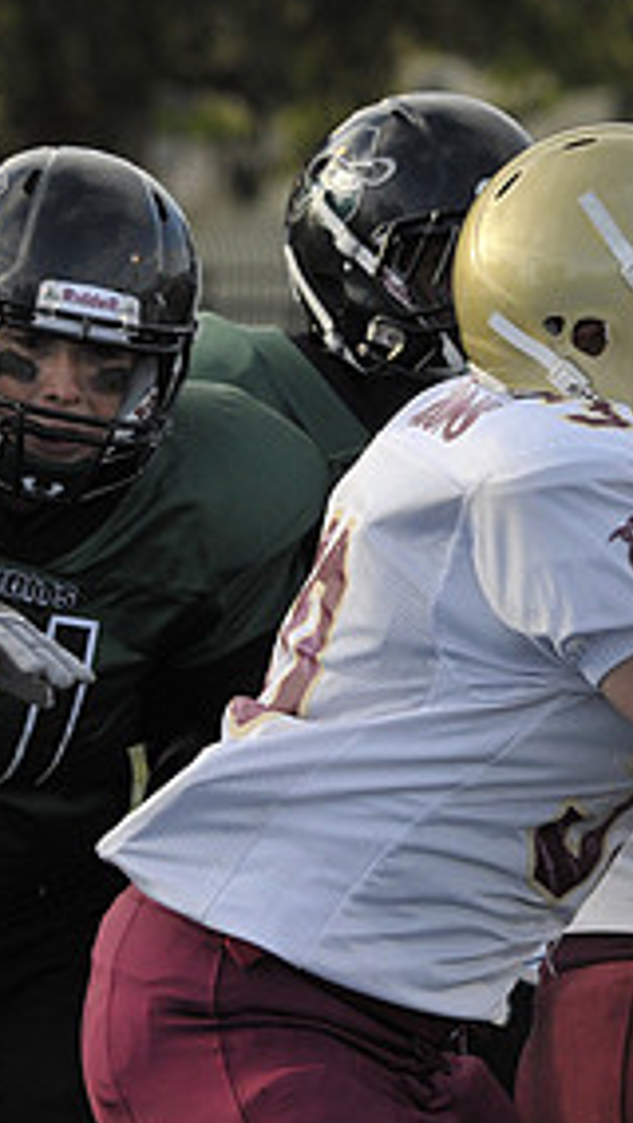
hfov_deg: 2.0
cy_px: 609
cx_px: 269
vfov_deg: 3.5
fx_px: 18449
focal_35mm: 619
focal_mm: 290
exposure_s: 1/1000
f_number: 10
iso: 2200
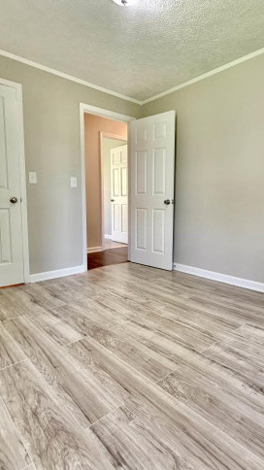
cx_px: 157
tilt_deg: -8.5
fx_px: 262
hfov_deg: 53.2
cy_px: 234
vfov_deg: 83.9
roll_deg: -0.3
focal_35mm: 21
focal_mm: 2.22
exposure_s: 1/60
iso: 250
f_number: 2.2
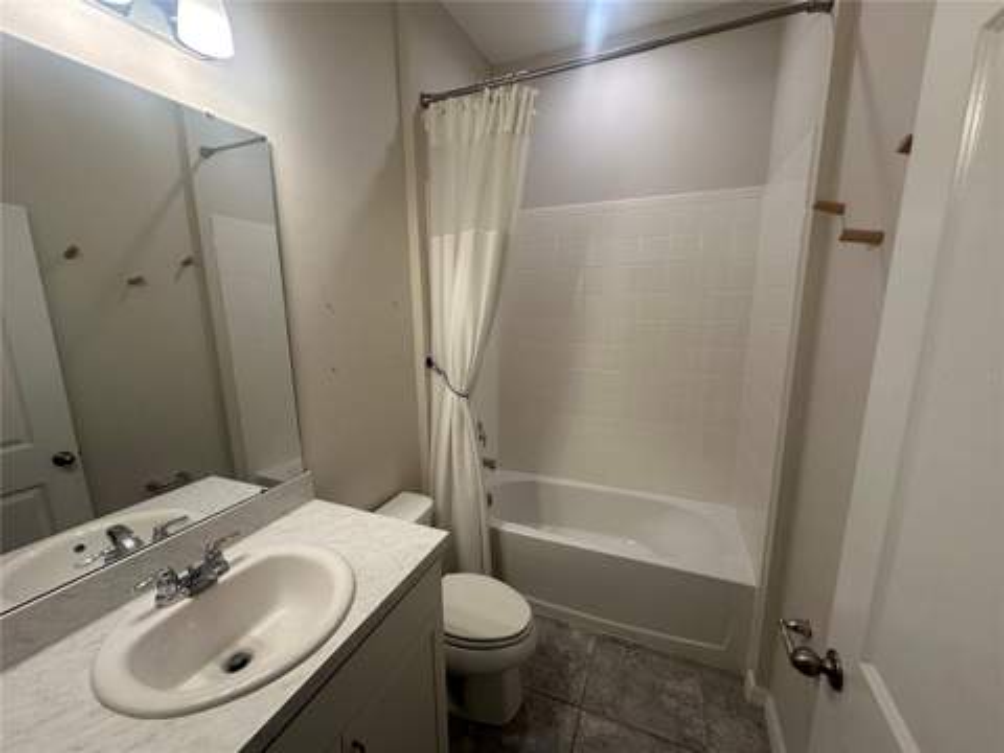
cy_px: 376
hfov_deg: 102.1
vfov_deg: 85.7
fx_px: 406
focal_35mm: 14
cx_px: 502
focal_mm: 2.22
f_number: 2.2
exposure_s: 1/120
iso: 125
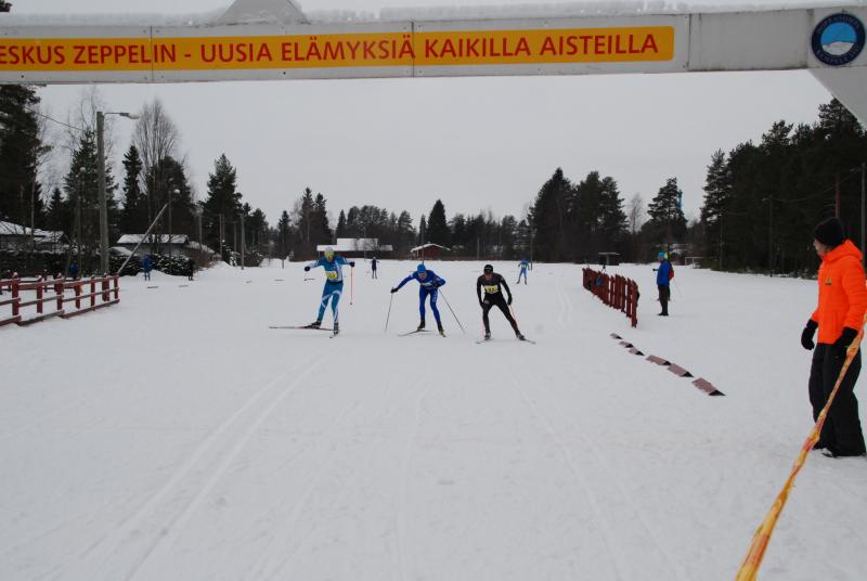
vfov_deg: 30.9
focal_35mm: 44
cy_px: 290
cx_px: 434
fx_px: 1049
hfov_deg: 44.9
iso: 800
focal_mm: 29
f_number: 13
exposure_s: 1/640
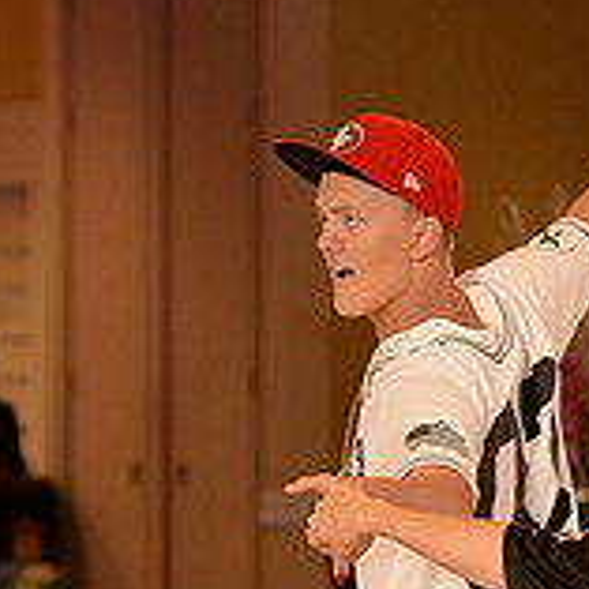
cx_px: 583
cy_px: 788
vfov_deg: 4.6
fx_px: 7354
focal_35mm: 382
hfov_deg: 4.6
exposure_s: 1/250
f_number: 4.5
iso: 1600
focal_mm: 122
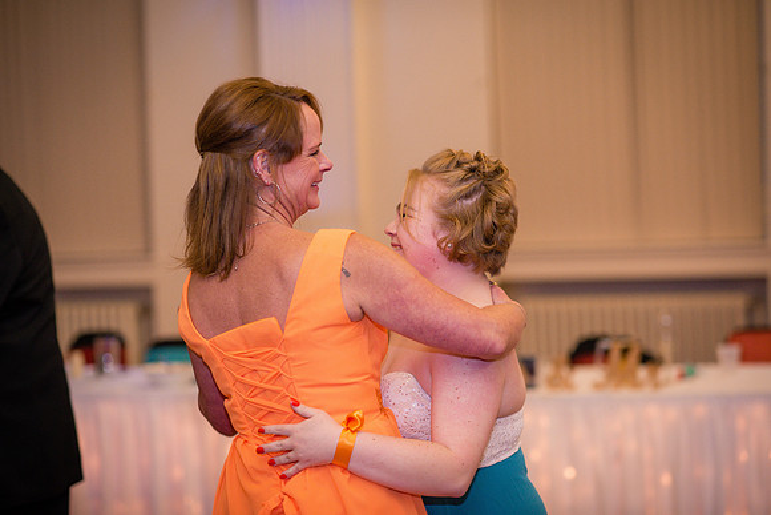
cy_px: 258
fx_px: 1821
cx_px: 386
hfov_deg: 23.9
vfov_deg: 16.1
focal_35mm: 85
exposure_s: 1/125
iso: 640
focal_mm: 85
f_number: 2.2
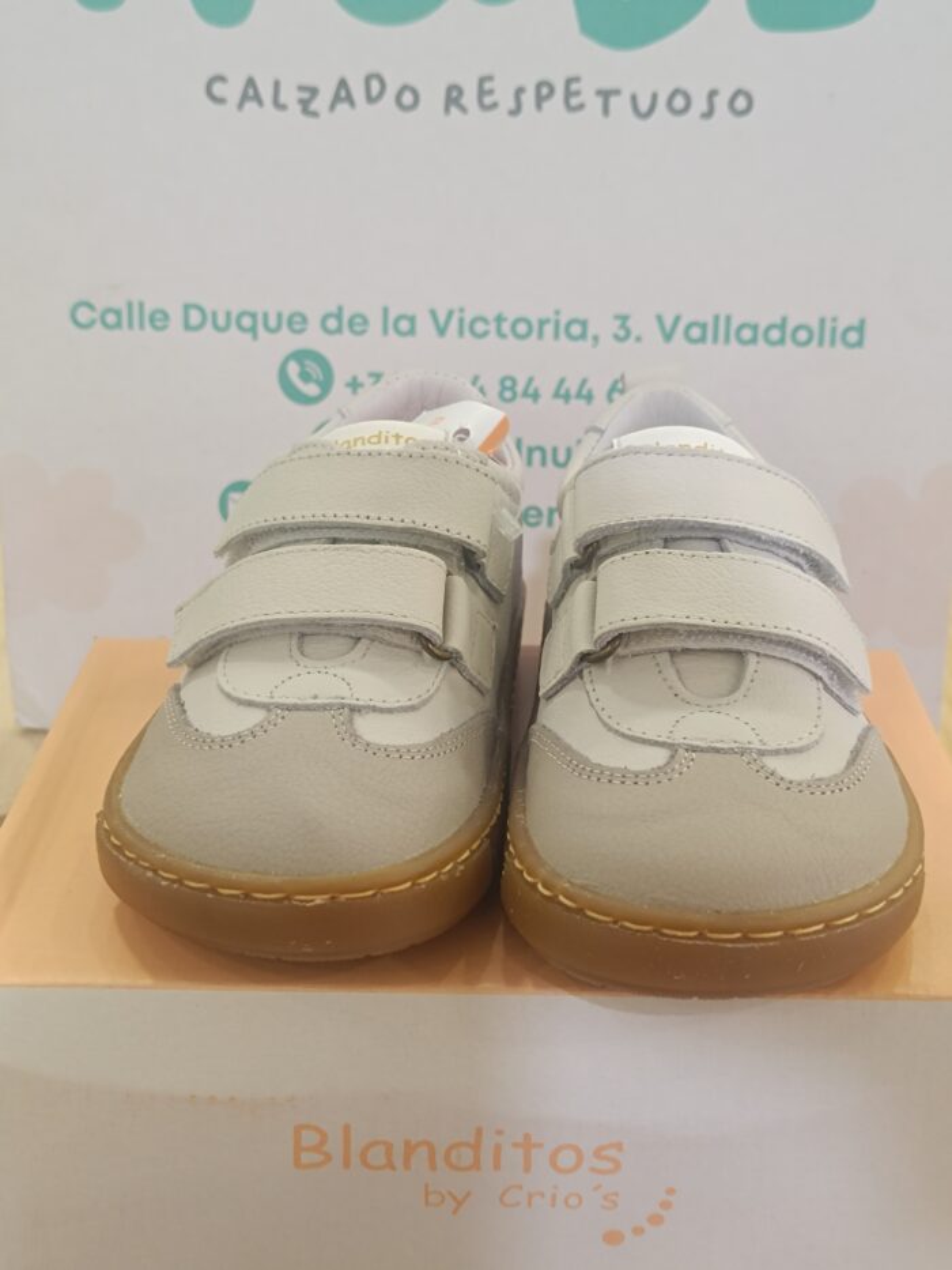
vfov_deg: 71.6
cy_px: 635
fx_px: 880
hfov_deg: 56.8
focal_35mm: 24
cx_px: 476
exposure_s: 1/50.1
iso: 337
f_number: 1.88
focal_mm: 5.59
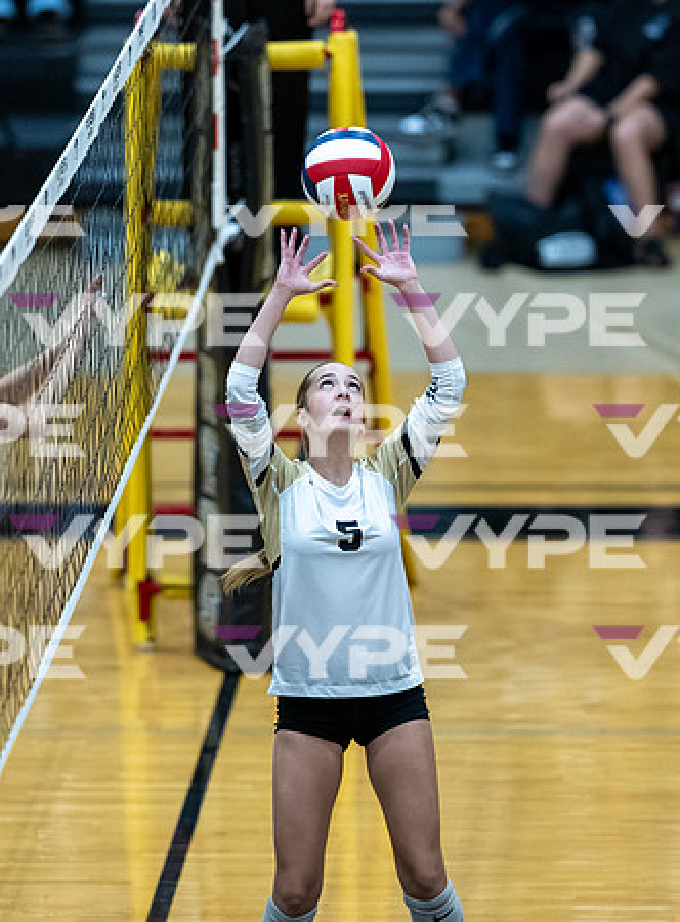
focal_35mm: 373
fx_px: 9867
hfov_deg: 3.9
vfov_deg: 5.3
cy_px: 351
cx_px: 372
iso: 3200
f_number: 2
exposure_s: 1/1600
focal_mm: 200
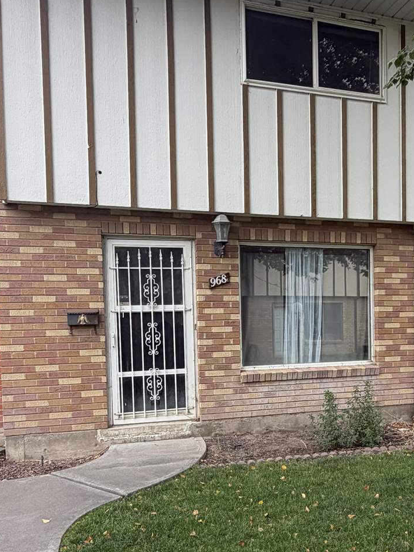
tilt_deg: -2.9
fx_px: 542
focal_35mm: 34
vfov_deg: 53.3
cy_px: 347
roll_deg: +0.7
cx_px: 272
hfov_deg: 41.3
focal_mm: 2.22
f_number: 2.2
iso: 50
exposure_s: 1/212
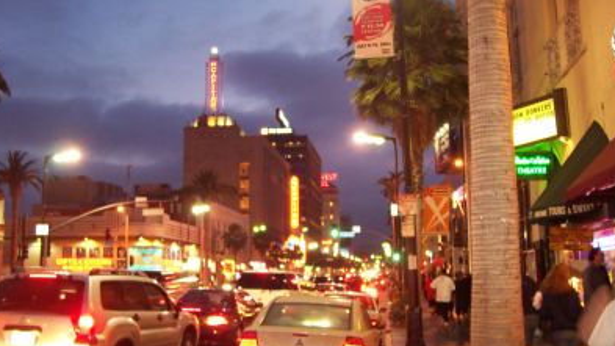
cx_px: 305
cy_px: 172
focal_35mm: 41
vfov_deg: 29.0
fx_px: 669
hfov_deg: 49.4
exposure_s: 1/6
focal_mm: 5.6
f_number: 2.8
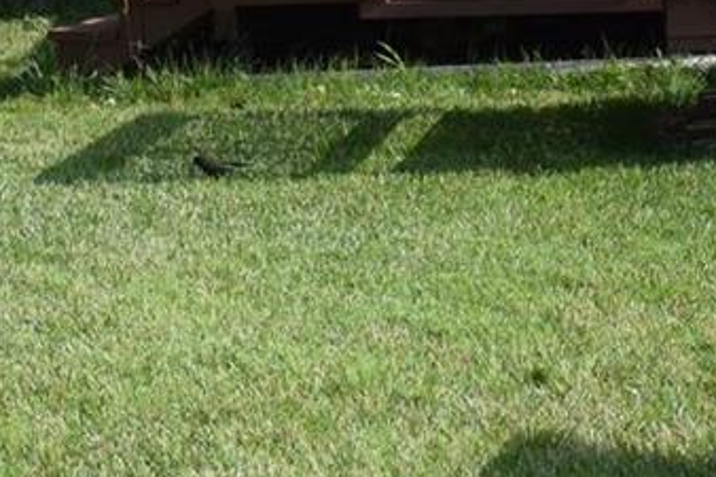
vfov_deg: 8.2
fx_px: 3247
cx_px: 472
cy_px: -271
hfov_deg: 12.6
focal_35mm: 163
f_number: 8
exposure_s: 1/250
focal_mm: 23
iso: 200
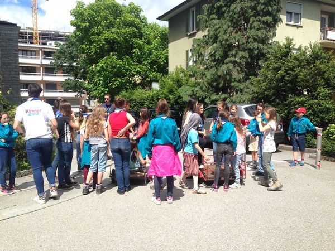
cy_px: 126
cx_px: 168
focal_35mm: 33
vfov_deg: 42.9
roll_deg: +1.4
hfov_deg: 55.4
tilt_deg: -4.6
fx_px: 319
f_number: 2.4
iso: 50
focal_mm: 4.12
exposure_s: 1/1550
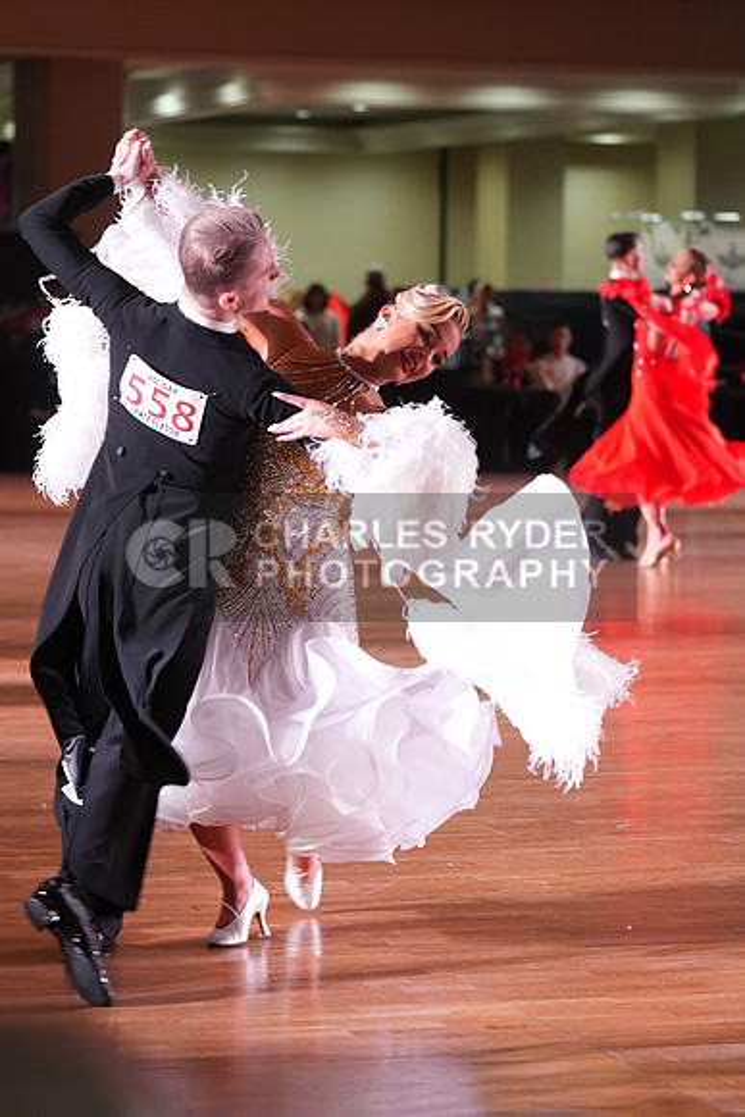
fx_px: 3940
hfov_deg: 10.8
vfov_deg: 16.1
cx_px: 372
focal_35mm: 127
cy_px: 558
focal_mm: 127
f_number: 4.5
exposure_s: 1/200
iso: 4000
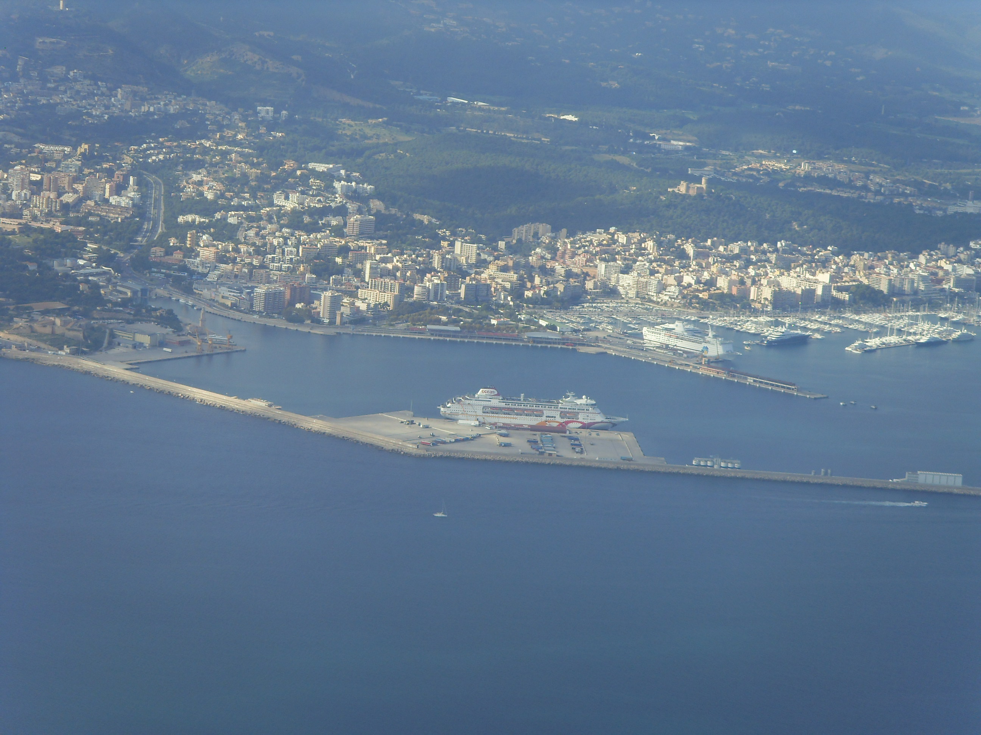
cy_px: 368
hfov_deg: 16.8
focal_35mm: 117
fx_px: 3316
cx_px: 490
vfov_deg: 12.7
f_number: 4.5
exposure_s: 1/500
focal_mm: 19.8
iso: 80
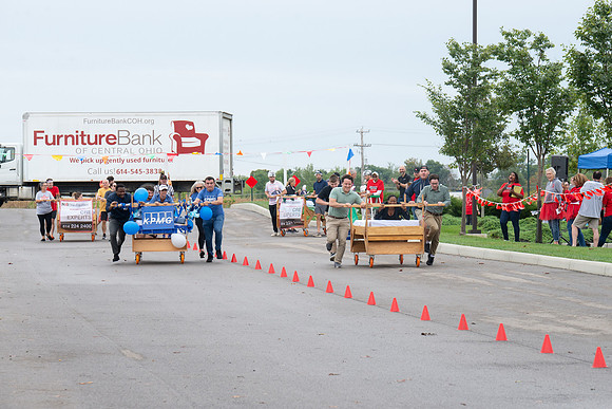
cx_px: 349
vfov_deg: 8.5
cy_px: 211
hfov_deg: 12.6
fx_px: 2762
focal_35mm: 162
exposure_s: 1/250
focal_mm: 140
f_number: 9
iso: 640
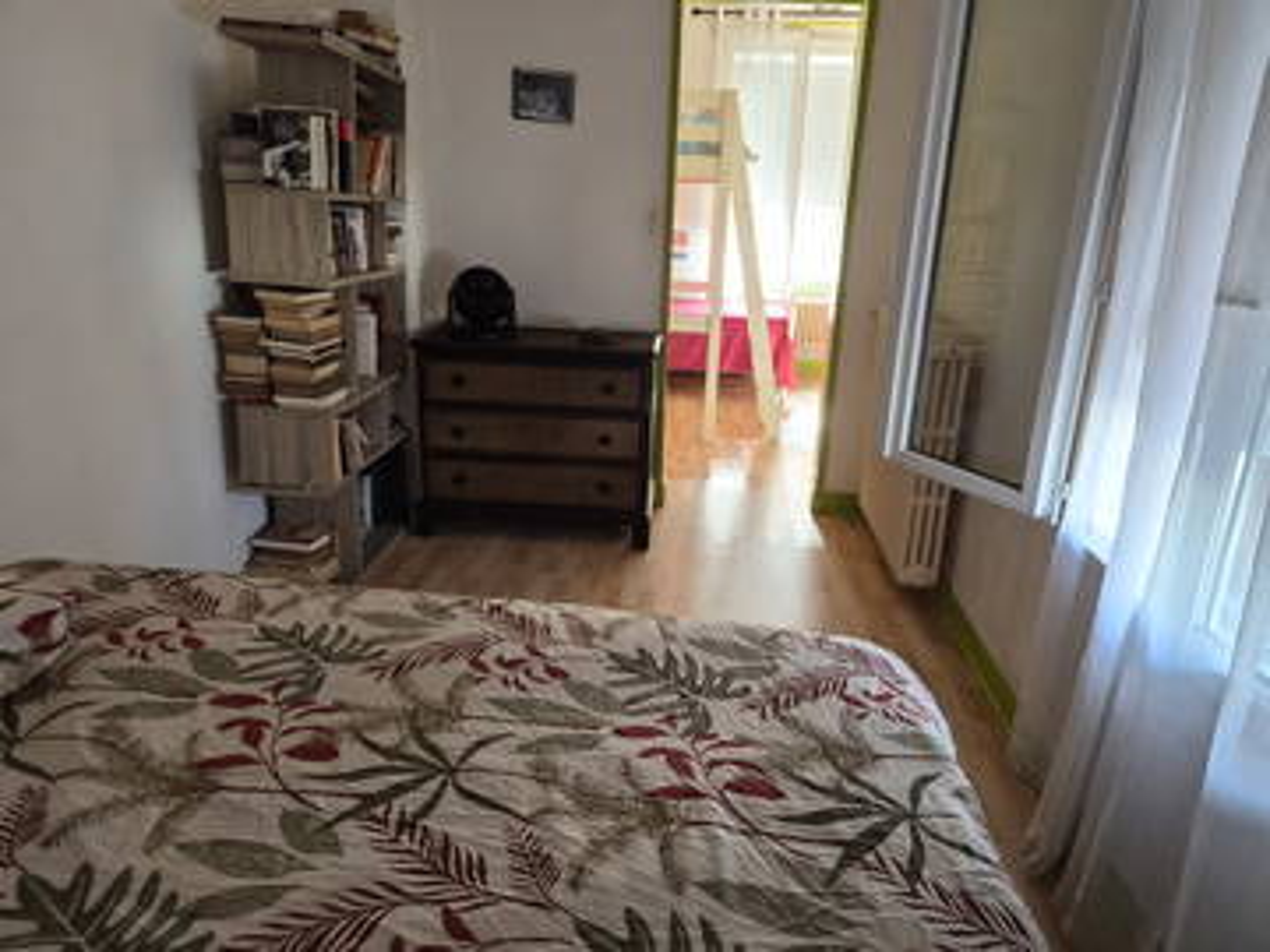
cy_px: 476
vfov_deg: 58.9
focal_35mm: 23
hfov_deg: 73.9
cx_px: 635
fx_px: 844
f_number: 1.8
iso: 250
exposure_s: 1/100
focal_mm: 5.4
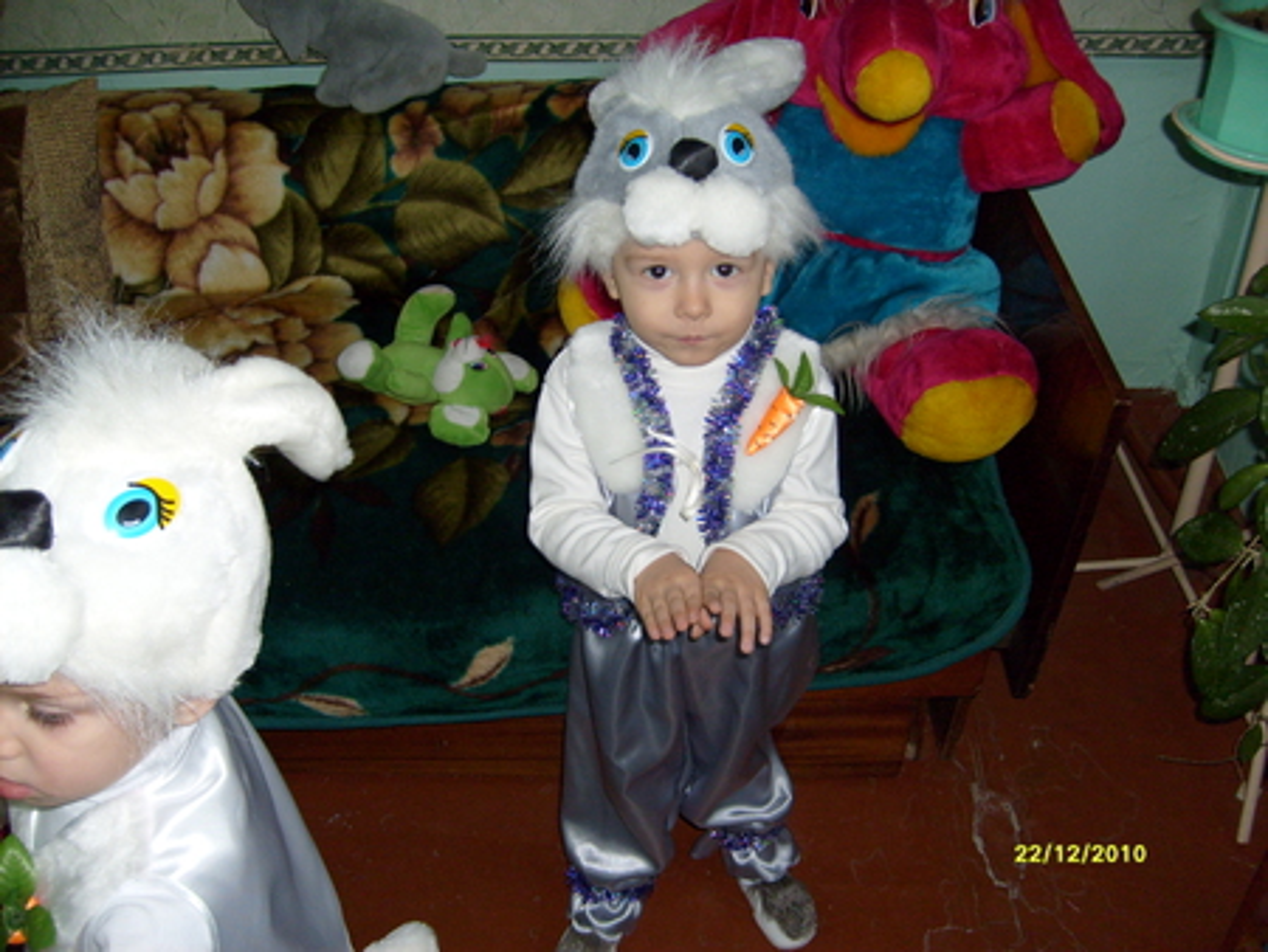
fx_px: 1283
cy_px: 476
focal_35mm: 35
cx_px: 634
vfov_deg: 40.7
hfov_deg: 52.6
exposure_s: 1/45
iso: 100
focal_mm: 5.8
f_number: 2.8
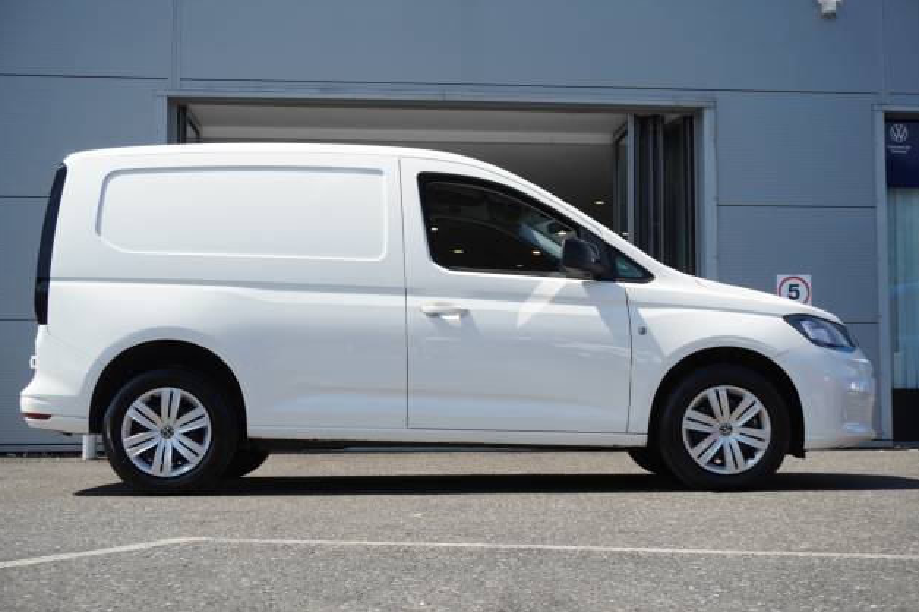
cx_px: 461
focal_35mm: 54
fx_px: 1365
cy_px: 307
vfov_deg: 25.3
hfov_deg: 37.2
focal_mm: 35
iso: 400
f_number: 5.6
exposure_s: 1/640
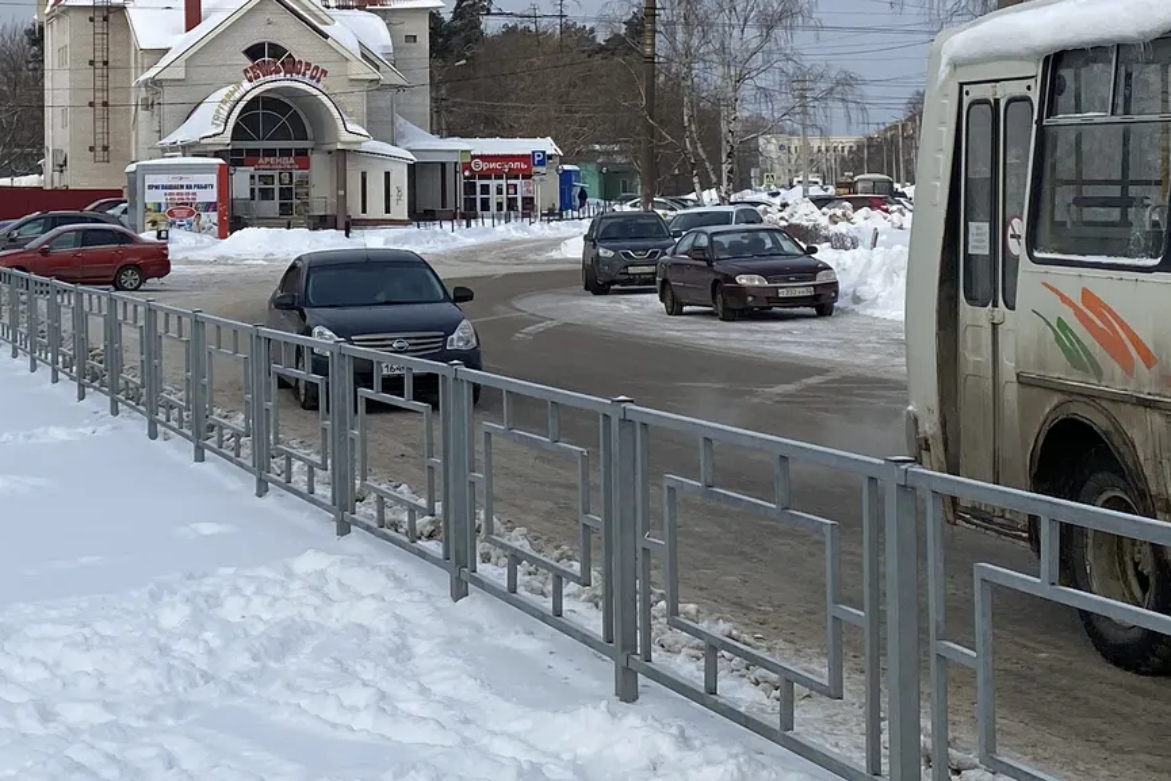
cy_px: 92
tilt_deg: +2.1
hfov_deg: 26.6
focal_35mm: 75
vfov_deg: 17.9
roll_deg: +0.1
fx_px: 2440
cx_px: 259
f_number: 1.8
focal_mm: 4.25
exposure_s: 1/2688
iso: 32
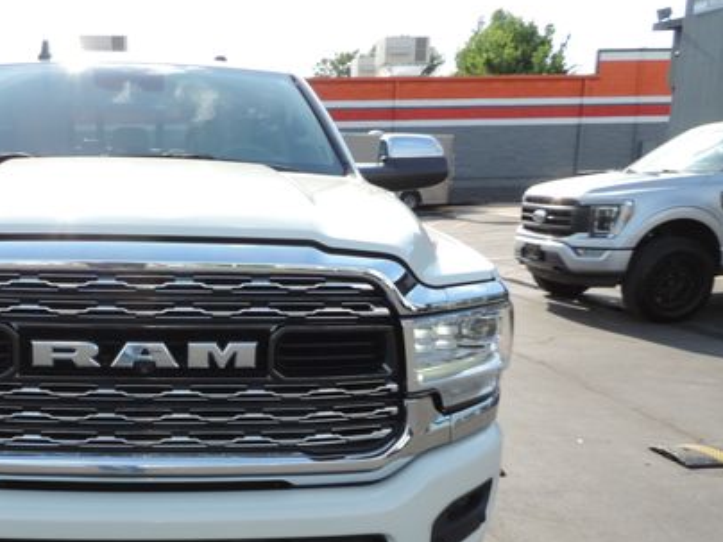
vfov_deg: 37.2
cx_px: 156
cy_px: 377
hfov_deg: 46.7
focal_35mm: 38
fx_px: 794
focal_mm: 4.3
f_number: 3
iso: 80
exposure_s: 1/500
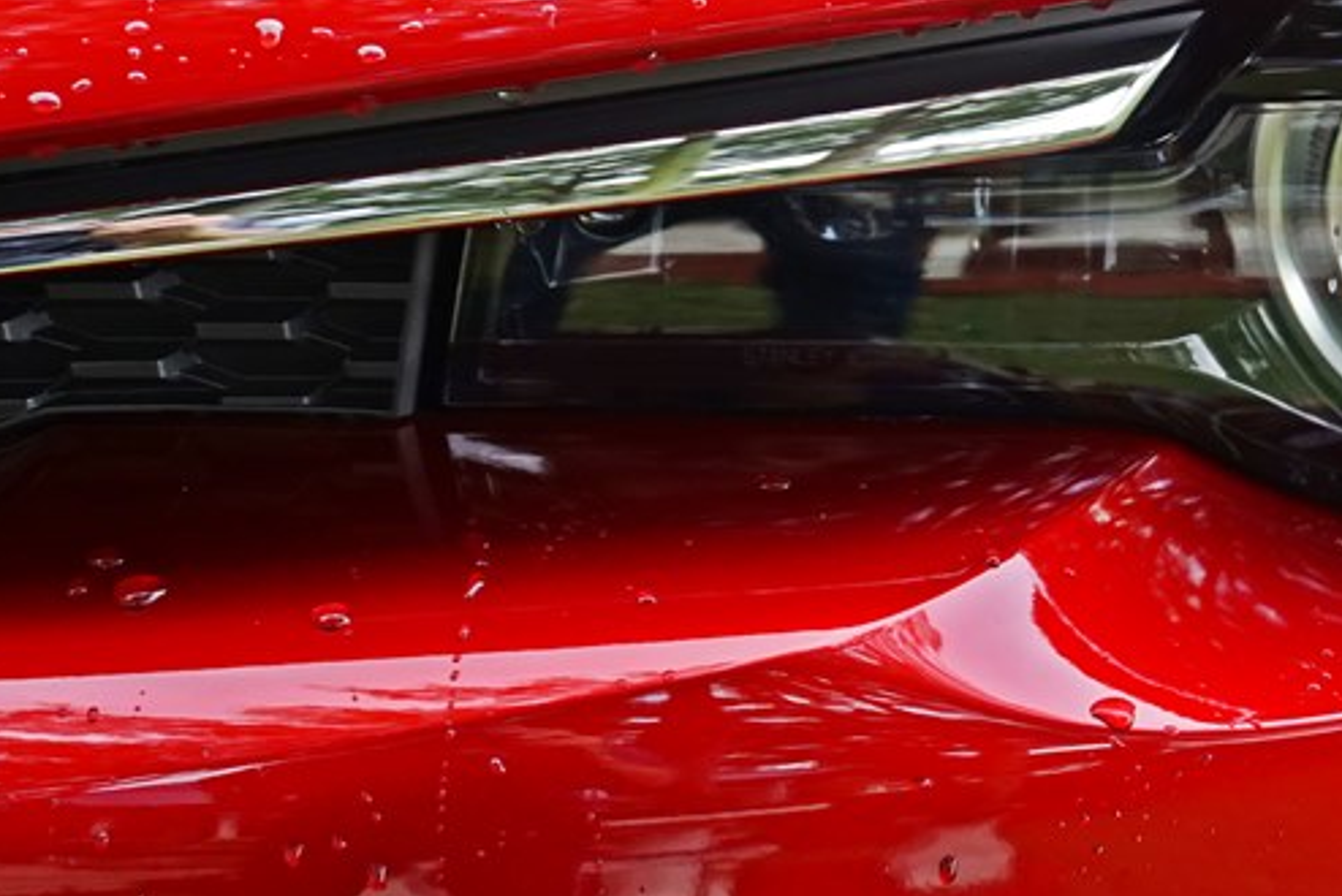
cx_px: 896
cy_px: 314
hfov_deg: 23.3
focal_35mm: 87
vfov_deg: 15.7
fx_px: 3245
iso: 640
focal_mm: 28
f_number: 4.5
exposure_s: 1/60
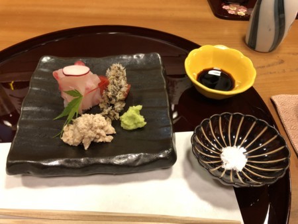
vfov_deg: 49.8
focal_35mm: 28
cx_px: 149
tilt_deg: -50.9
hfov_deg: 63.4
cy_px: 112
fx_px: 241
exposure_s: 1/15
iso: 80
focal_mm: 4
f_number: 1.8
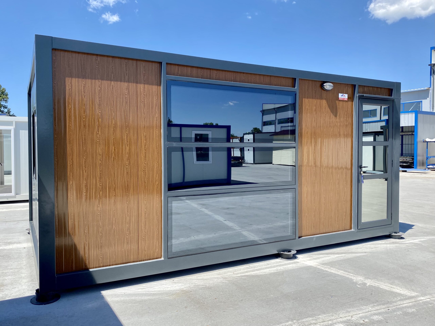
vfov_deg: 53.1
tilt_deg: -2.1
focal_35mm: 26
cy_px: 163
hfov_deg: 67.3
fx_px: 327
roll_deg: -0.4
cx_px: 218
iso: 32
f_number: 1.8
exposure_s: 1/2183
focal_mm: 4.25
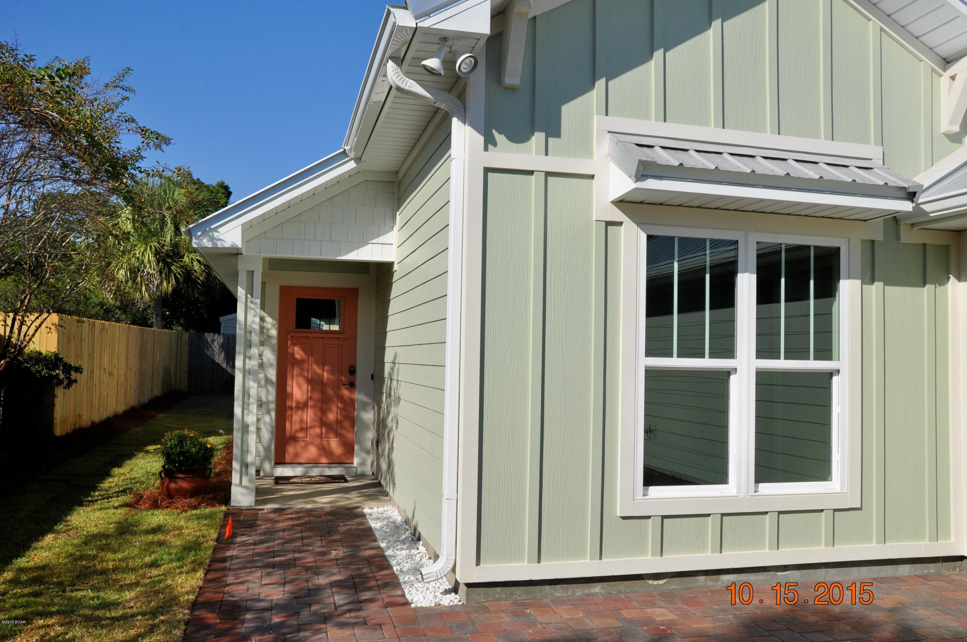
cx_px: 484
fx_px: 845
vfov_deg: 41.6
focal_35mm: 32
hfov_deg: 59.6
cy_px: 321
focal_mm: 21
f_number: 10
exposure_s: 1/400
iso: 200
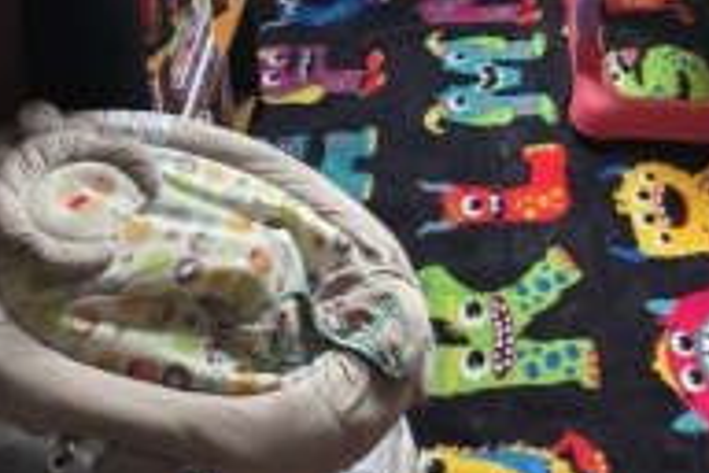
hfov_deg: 41.0
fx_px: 926
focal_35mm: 47
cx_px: 508
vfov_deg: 19.2
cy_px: -440
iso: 500
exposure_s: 1/60
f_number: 1.9
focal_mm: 2.2
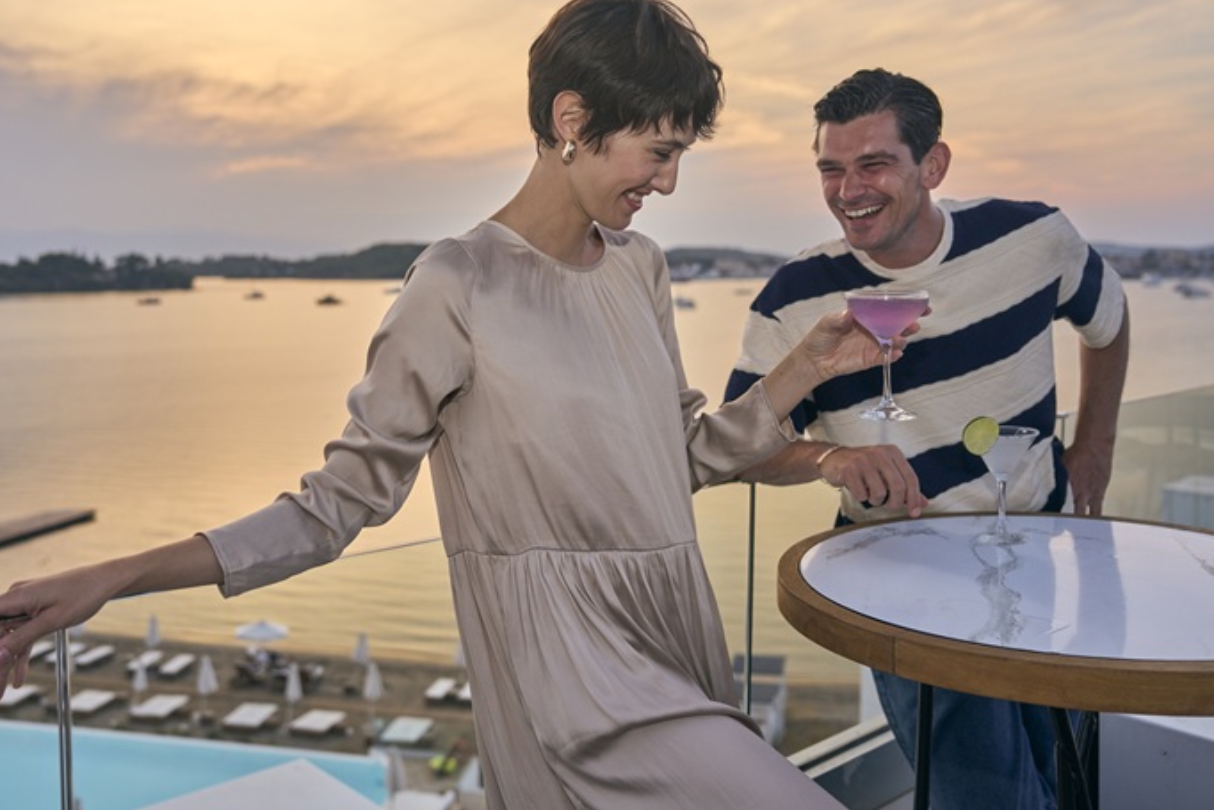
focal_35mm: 34
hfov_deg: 55.6
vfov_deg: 38.8
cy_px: 344
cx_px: 523
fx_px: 1147
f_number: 2.8
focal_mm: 29
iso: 250
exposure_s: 1/250
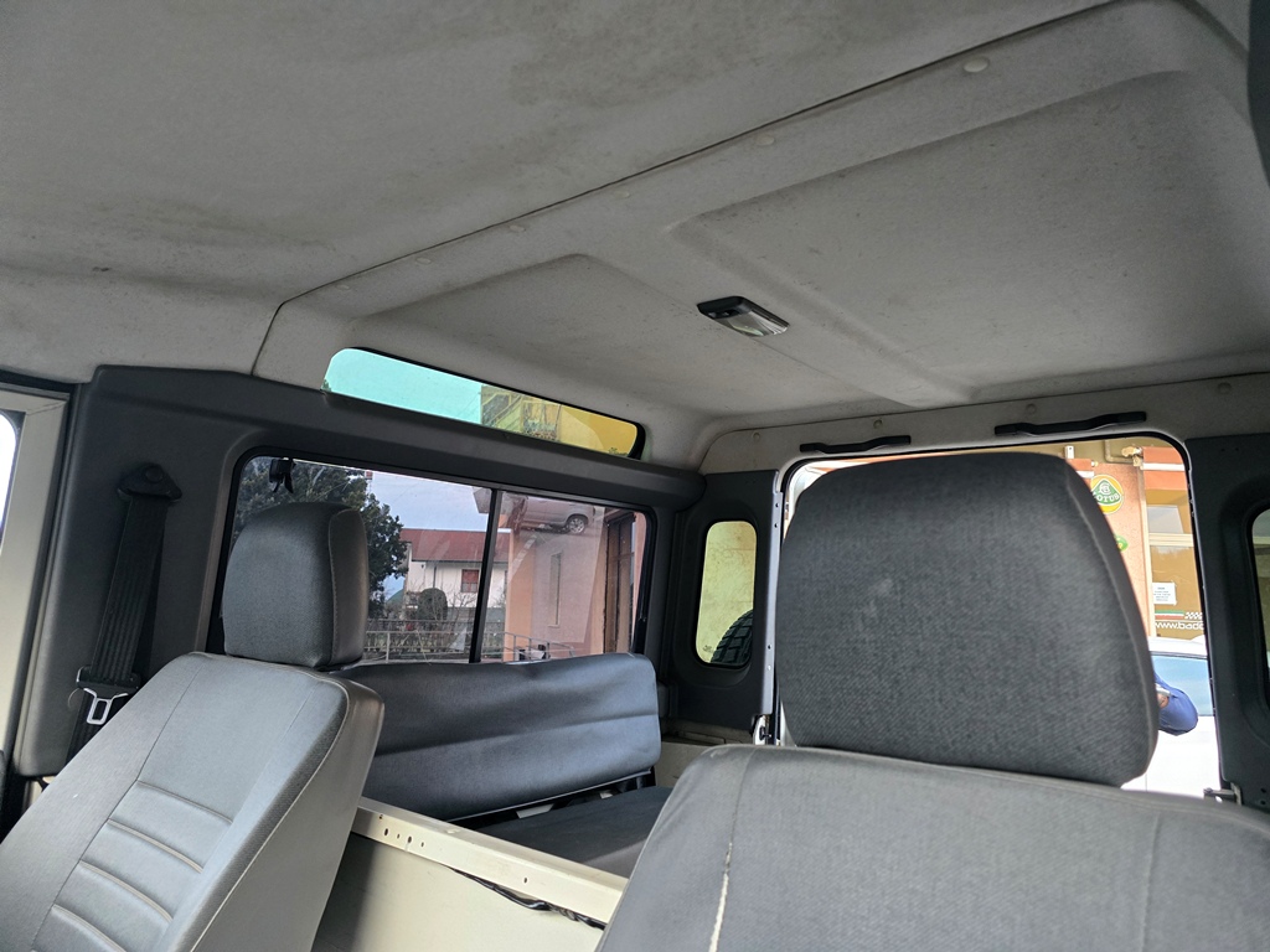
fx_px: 844
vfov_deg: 58.9
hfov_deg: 73.9
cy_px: 476
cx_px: 635
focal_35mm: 23
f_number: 1.7
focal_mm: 6.3
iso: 1000
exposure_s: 1/100
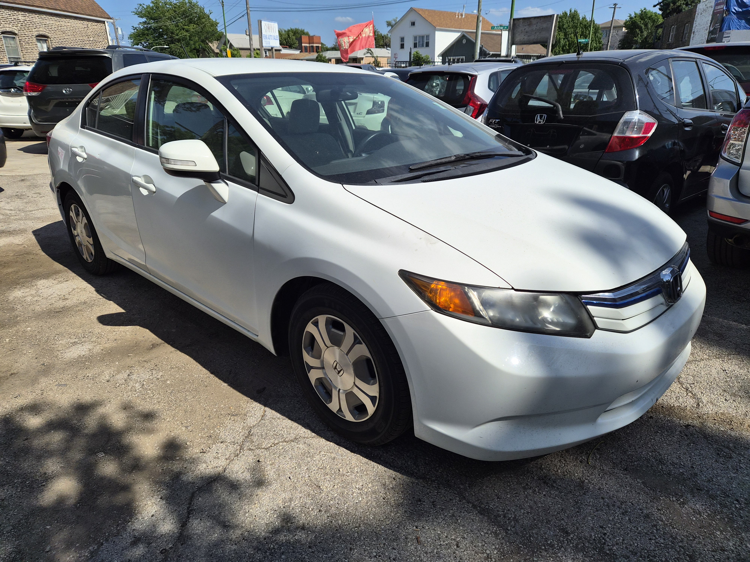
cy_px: 281
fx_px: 498
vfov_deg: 58.9
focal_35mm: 23
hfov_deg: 73.9
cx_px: 375
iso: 64
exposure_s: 1/7696
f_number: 1.8
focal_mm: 5.4
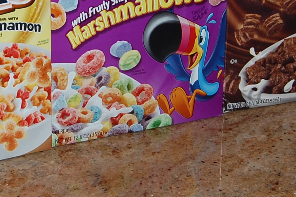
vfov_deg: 9.4
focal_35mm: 145
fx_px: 1191
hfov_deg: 14.0
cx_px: 20
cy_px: 62
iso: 200
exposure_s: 1/125
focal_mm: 24
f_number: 5.6
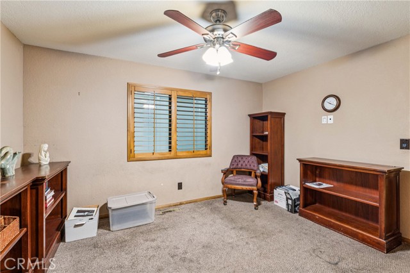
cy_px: 136
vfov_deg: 72.7
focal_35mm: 16
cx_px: 205
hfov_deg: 95.7
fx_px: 186
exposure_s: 3.2
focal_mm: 16.3
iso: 100
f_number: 13
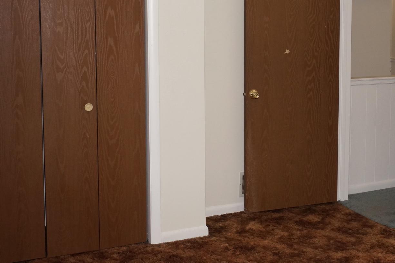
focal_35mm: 60
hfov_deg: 32.6
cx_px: 309
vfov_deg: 22.5
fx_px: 658
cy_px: 90
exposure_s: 1/160
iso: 800
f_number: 4.5
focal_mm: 24
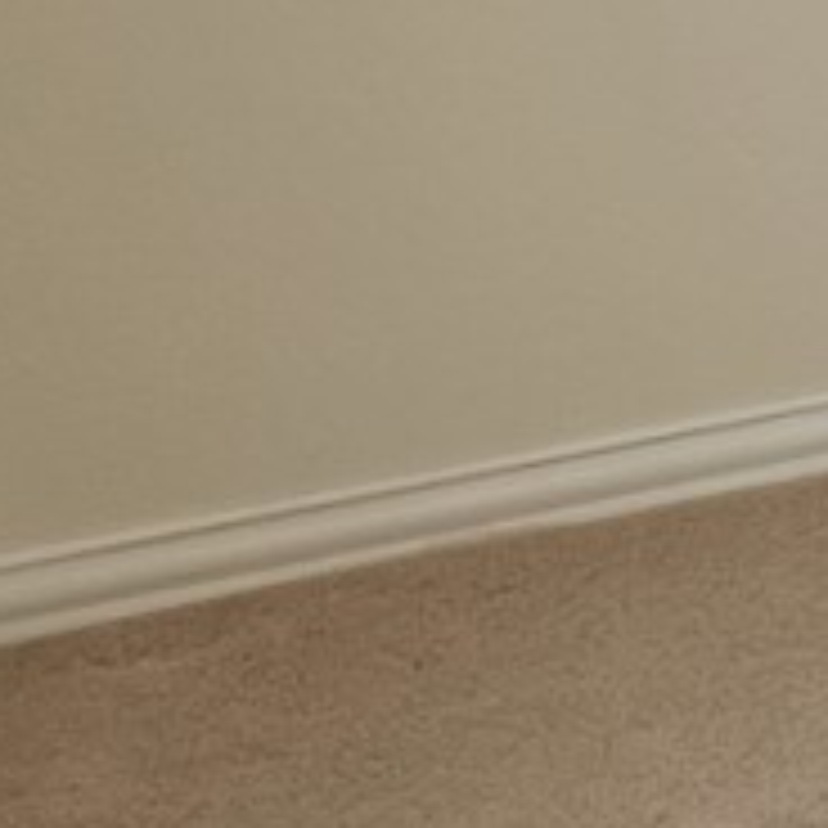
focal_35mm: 111
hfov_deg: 6.2
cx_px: 4185
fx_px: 3004
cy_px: -1037
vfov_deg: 12.8
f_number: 9
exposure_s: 1/20
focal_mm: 12
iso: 640
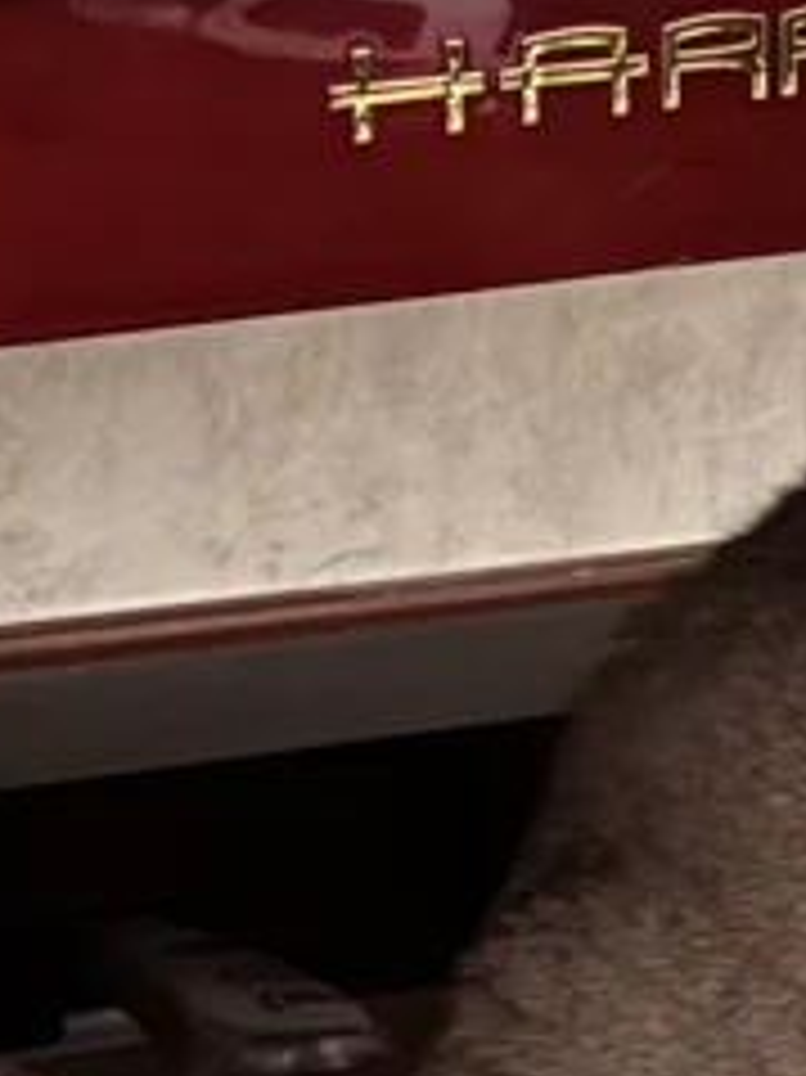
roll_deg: -1.2
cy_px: 747
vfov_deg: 6.9
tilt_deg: -12.7
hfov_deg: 5.1
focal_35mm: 289
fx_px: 8980
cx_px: 1310
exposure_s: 1/9
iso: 800
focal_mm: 6.76
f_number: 1.78
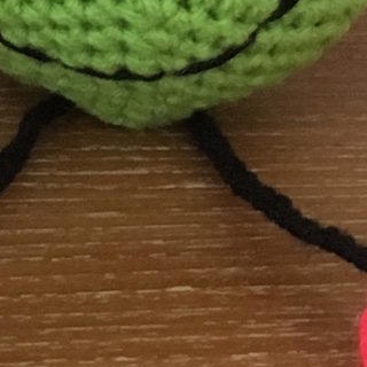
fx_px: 1967
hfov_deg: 10.5
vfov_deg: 10.4
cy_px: -142
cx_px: -64
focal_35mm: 164
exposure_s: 1/20
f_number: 2.2
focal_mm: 4.15
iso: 200
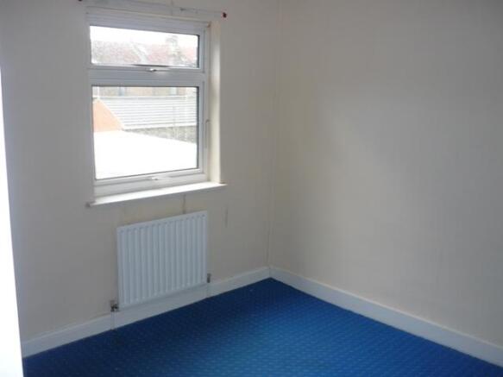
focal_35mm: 33
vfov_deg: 42.9
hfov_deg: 55.4
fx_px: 479
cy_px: 188
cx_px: 252
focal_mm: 5.5
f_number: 2.8
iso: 100
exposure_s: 1/40
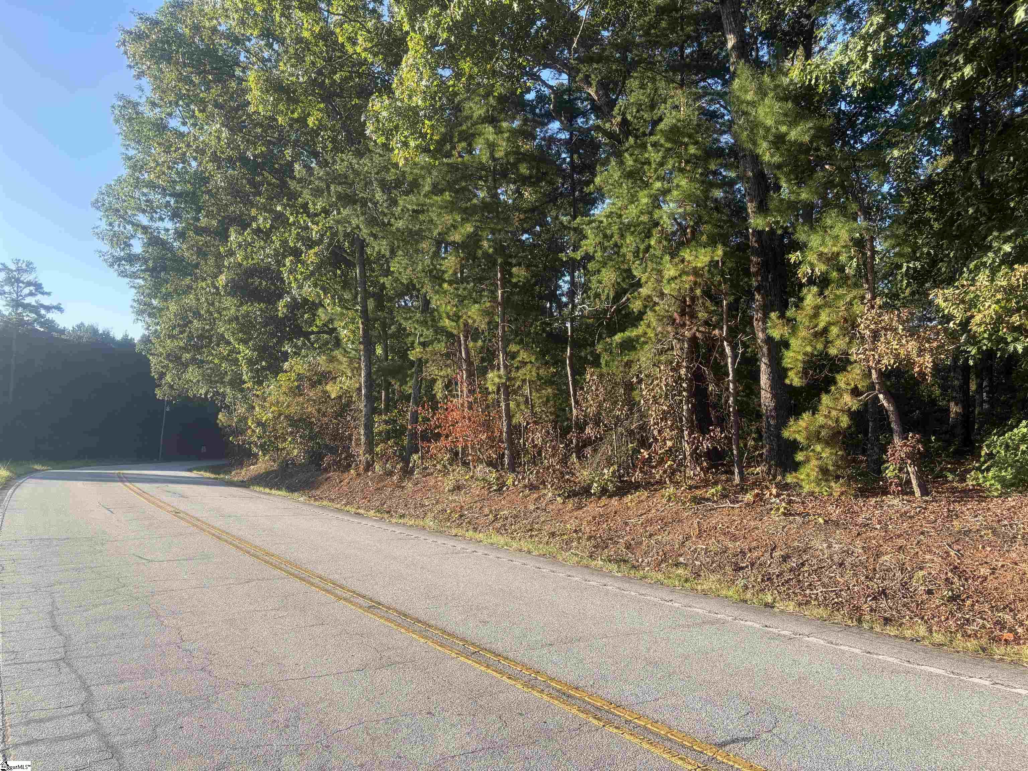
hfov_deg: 67.3
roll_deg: +0.6
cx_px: 514
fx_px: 772
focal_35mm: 26
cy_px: 386
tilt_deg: +2.8
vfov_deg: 53.1
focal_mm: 5.96
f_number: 1.6
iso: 50
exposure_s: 1/810
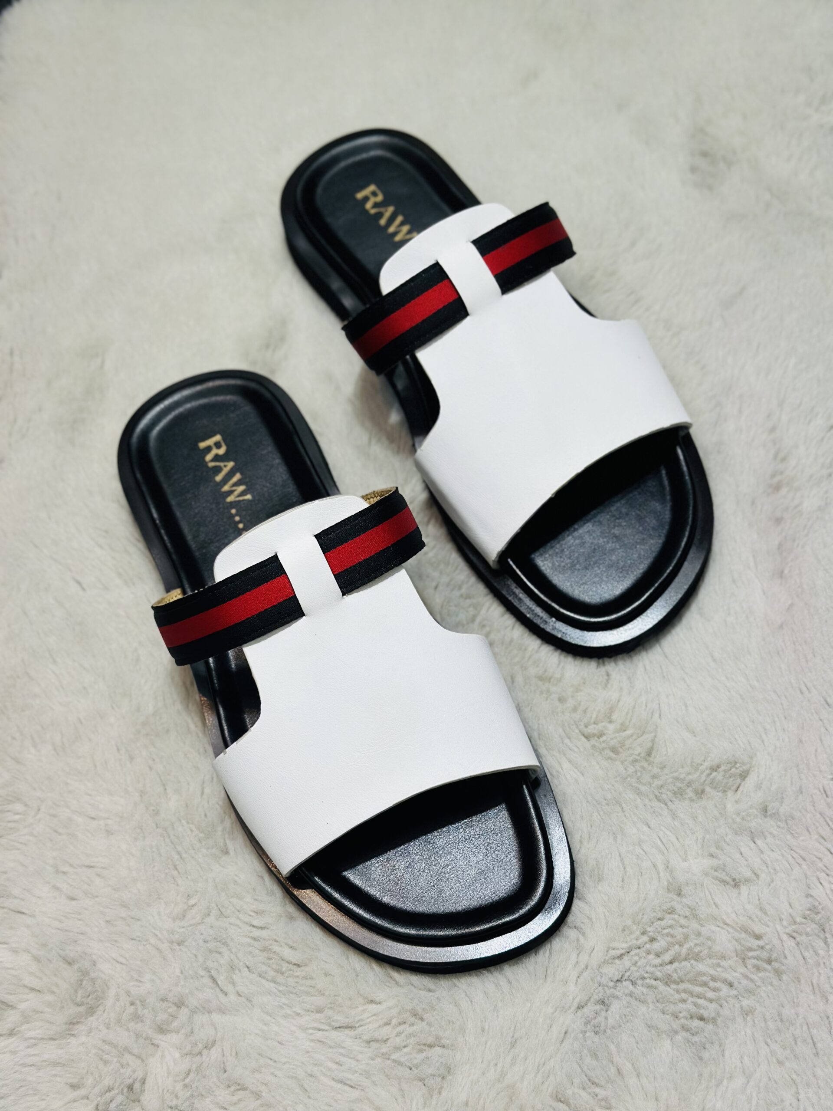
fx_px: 1540
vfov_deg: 39.7
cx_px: 416
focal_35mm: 48
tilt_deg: -63.4
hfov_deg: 30.3
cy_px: 556
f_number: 1.78
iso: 80
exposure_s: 1/1157
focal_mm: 6.86
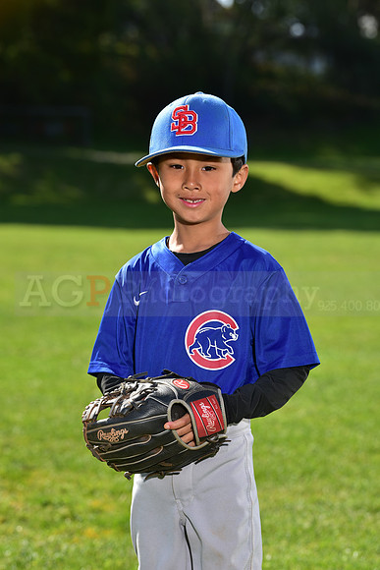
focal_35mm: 125
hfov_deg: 11.0
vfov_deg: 16.4
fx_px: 1978
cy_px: 285
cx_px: 190
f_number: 5.6
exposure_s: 1/250
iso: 80
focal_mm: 125
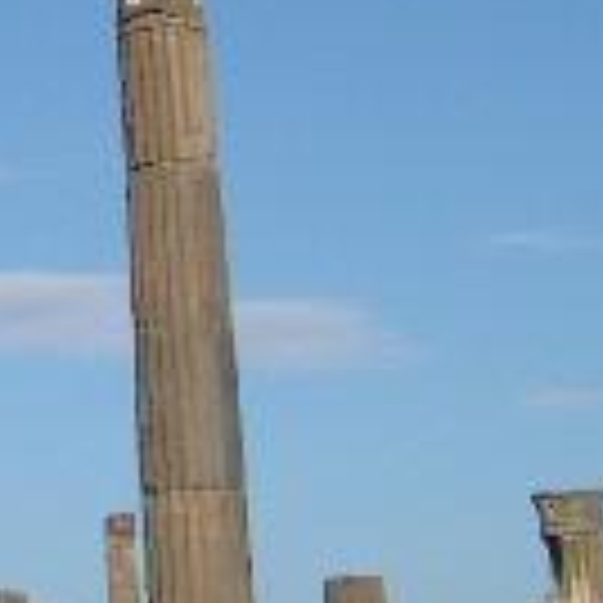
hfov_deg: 10.0
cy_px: 333
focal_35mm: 161
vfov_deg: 10.9
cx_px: -626
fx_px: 3173
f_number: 7.6
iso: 100
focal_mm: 8
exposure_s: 1/280
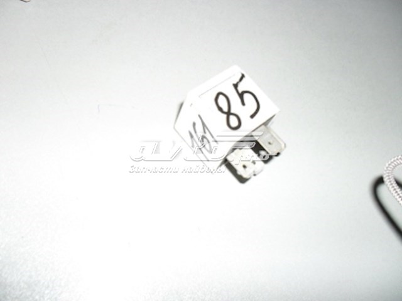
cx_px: 201
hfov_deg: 52.6
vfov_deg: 40.7
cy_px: 150
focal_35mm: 35
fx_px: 406
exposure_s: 1/45
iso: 200
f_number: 3.2
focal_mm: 6.3
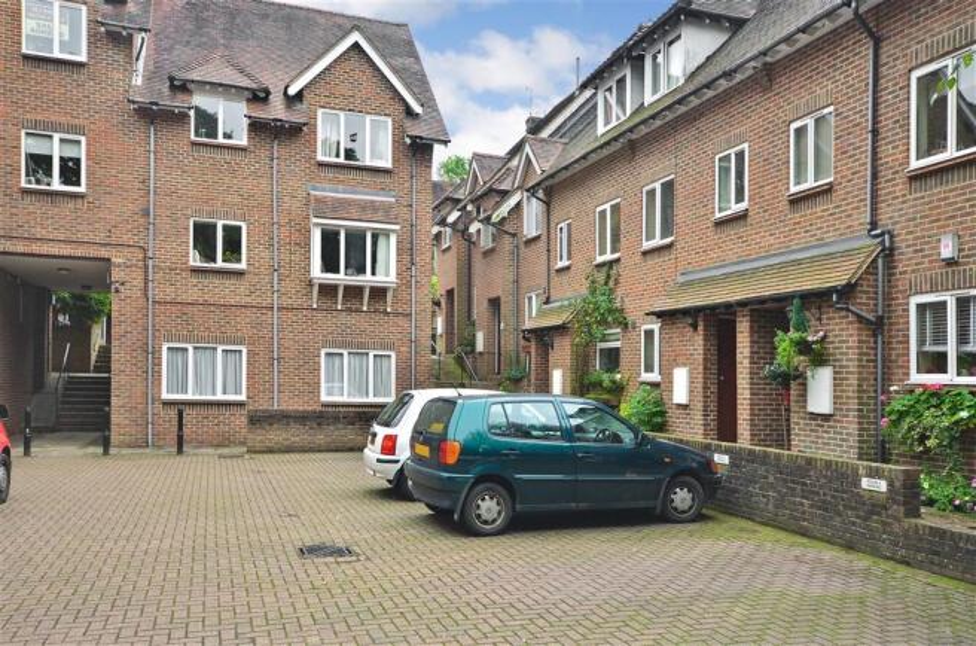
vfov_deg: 43.4
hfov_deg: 62.0
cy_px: 323
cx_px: 488
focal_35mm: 30
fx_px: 811
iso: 200
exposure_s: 1/80
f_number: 5.6
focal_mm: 20
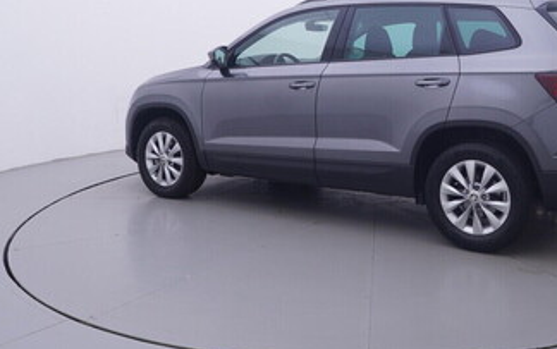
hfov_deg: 49.3
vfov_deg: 32.2
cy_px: 82
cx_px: 389
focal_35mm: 39
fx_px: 590
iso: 200
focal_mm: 15
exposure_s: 1/80
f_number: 5
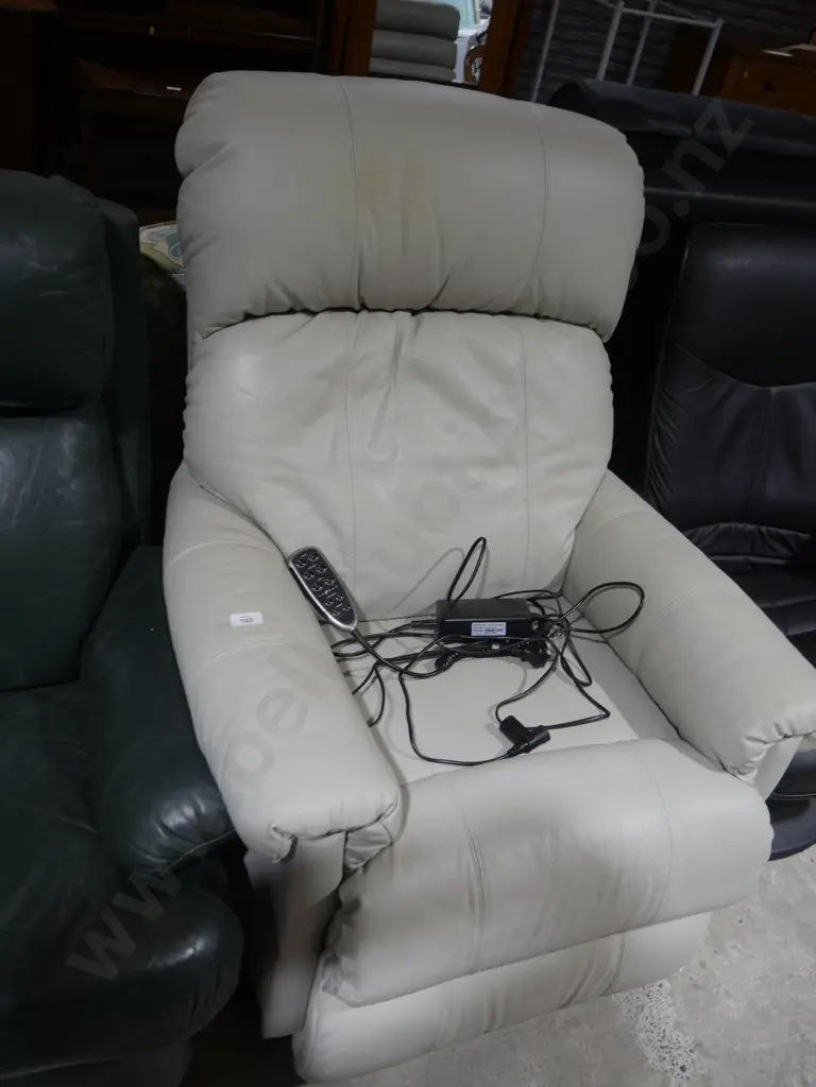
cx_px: 408
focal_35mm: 28
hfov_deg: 49.7
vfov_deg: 63.4
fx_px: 880
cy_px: 544
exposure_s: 1/60
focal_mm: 14
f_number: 3.5
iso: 200
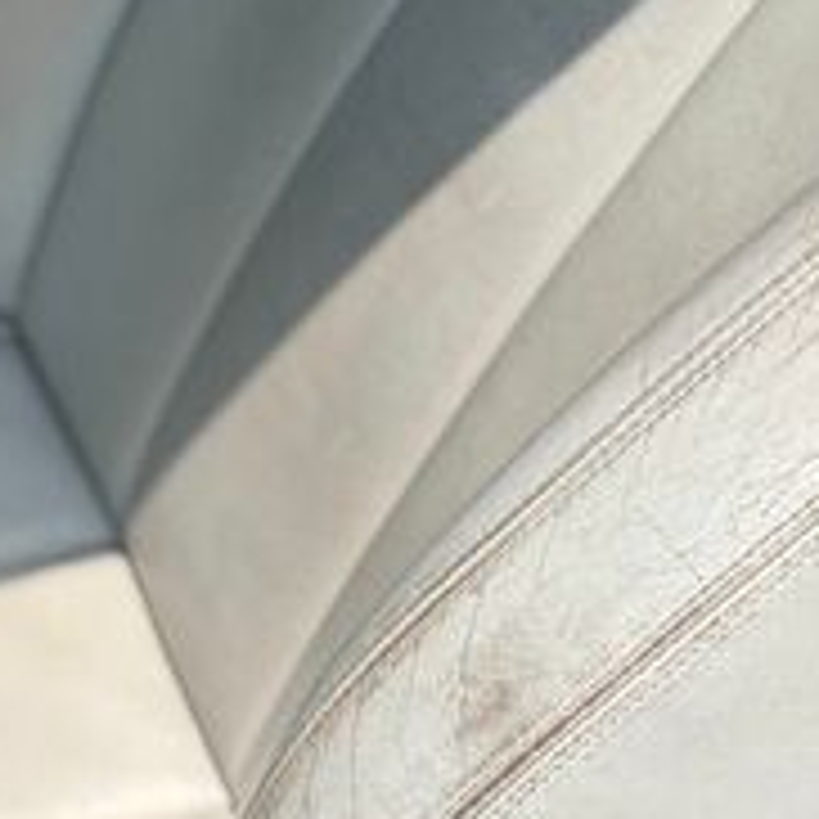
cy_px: 567
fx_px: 3988
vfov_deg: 11.7
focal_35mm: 149
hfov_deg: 11.4
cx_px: -243
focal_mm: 6.76
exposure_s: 1/5208
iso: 64
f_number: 1.78
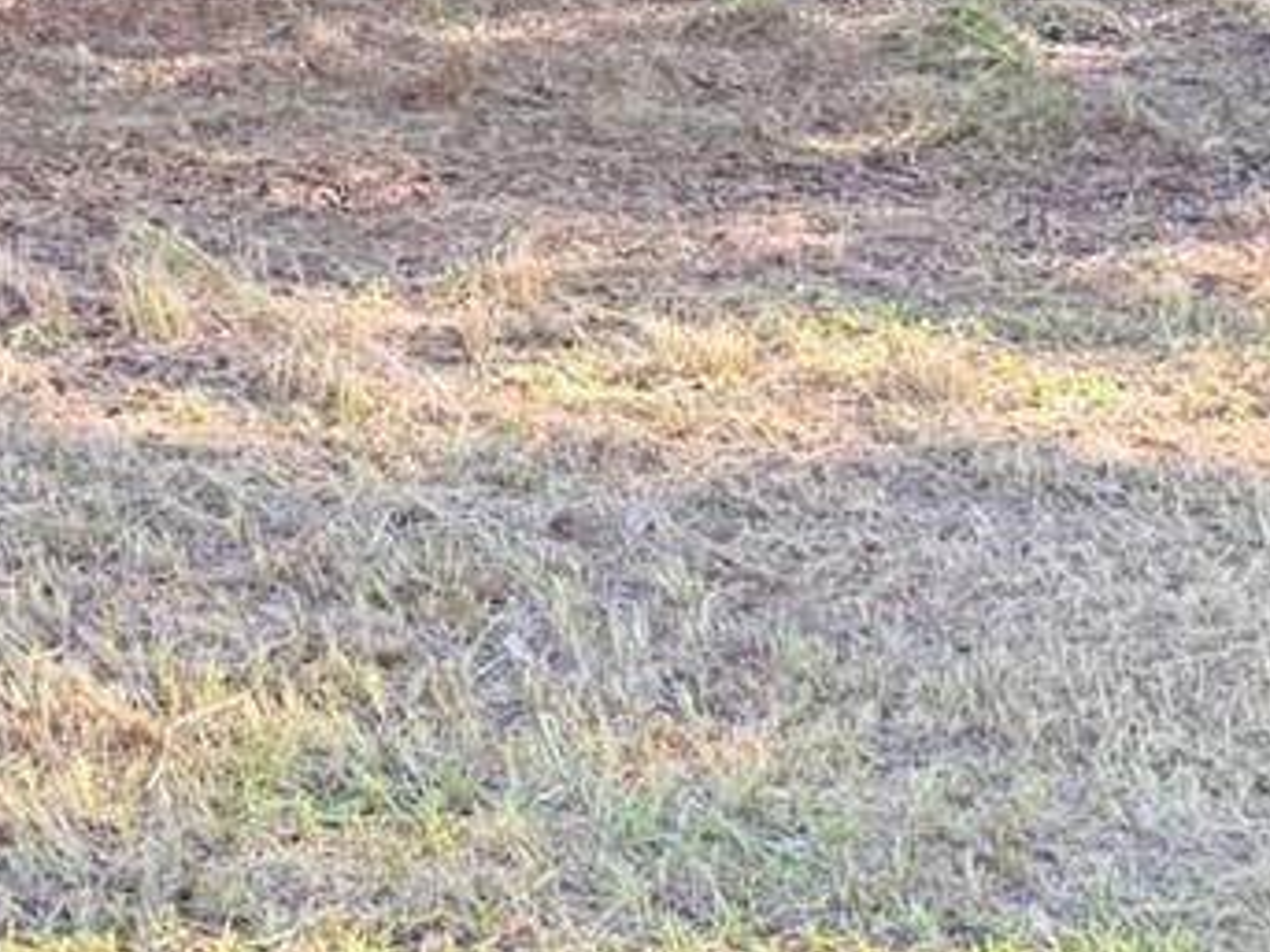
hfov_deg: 14.9
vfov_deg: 11.6
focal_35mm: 112
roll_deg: -0.5
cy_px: -1089
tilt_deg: +4.0
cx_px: -1155
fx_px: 4108
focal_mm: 6.76
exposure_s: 1/301
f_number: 1.78
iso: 100
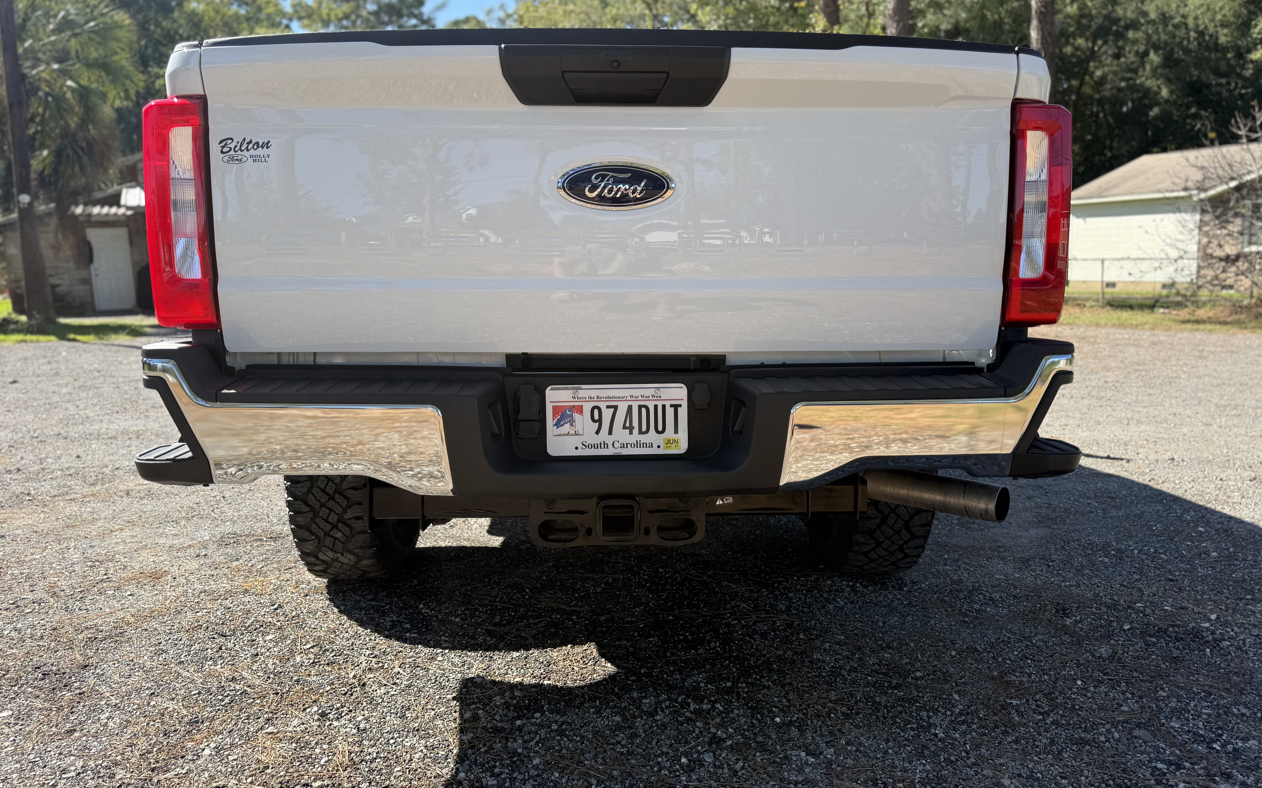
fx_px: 894
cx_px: 639
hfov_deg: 70.4
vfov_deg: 47.6
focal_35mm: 26
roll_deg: +1.6
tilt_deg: -8.0
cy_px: 401
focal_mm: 6.76
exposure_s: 1/1464
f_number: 1.78
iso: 80
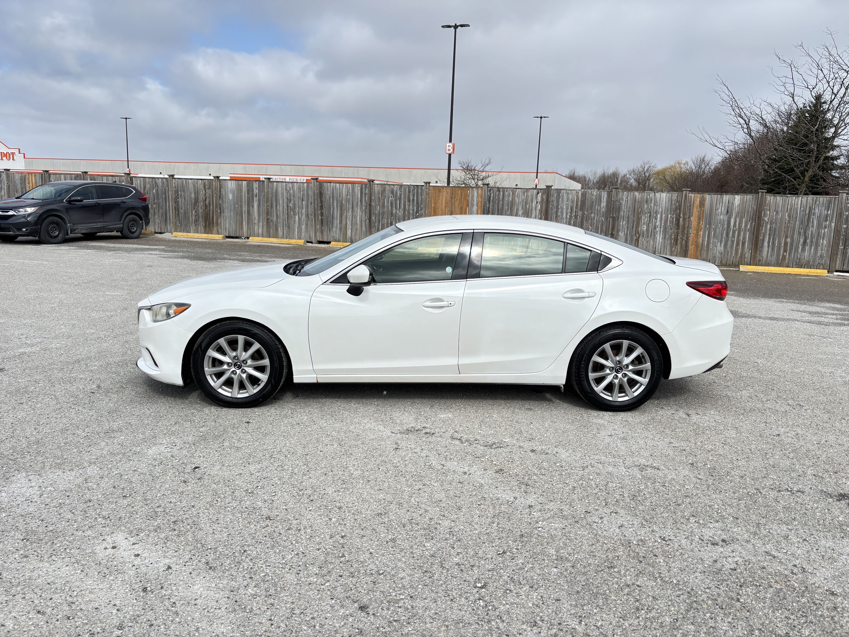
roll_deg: -1.6
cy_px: 318
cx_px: 424
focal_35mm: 26
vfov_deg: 53.1
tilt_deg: -10.4
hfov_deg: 67.3
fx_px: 638
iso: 50
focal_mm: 5.96
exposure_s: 1/1522
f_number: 1.6
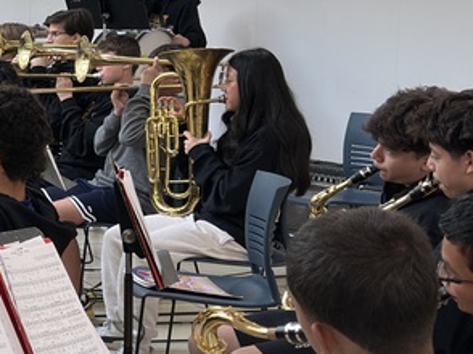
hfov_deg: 16.3
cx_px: -274
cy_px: 172
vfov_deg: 13.7
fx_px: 1475
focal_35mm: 108
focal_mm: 6.86
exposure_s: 1/120
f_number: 1.78
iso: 125
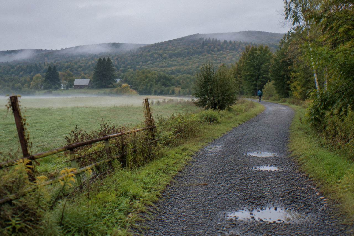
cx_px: 177
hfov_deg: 31.4
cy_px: 118
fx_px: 629
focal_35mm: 64
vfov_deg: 21.2
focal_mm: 64
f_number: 4
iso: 400
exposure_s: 1/1000
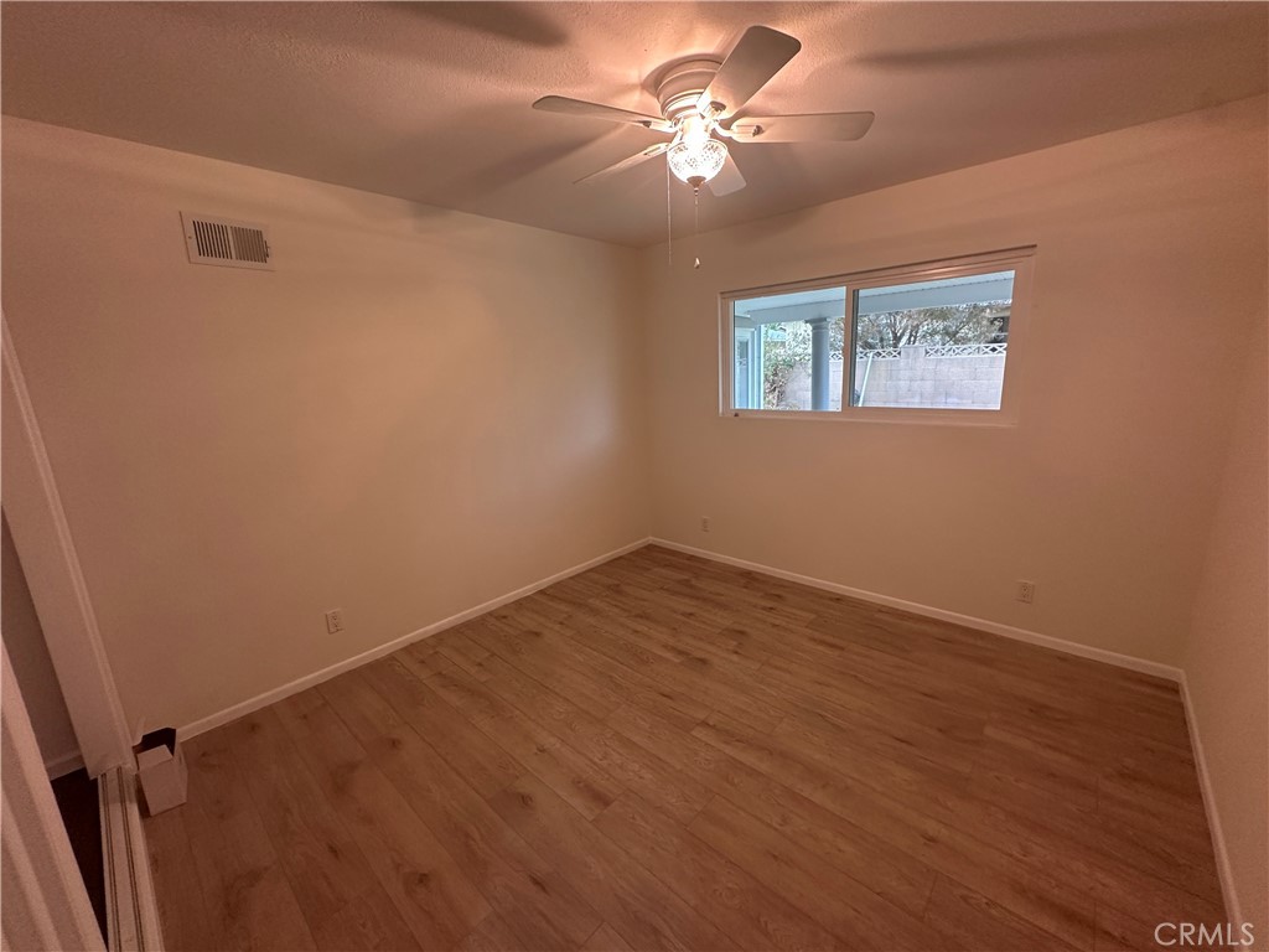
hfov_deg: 102.1
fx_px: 513
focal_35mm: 14
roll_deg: +2.3
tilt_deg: -12.5
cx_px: 634
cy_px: 476
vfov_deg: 85.7
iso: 250
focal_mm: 2.22
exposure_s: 1/60
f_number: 2.2
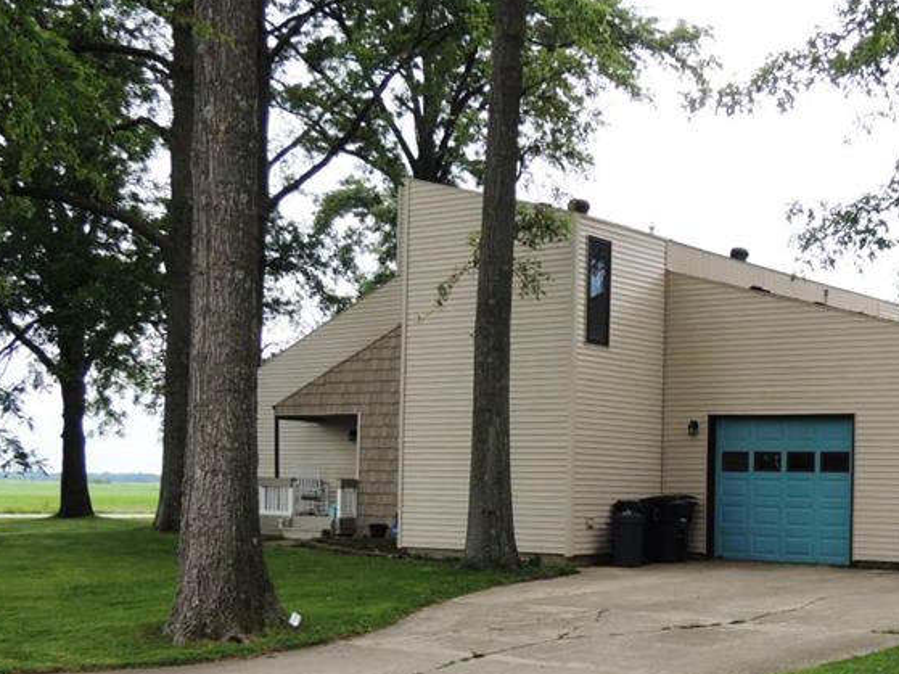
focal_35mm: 55
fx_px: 1428
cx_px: 725
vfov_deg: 26.4
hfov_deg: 33.9
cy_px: 454
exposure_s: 1/800
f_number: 3.1
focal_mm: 5.3
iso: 100
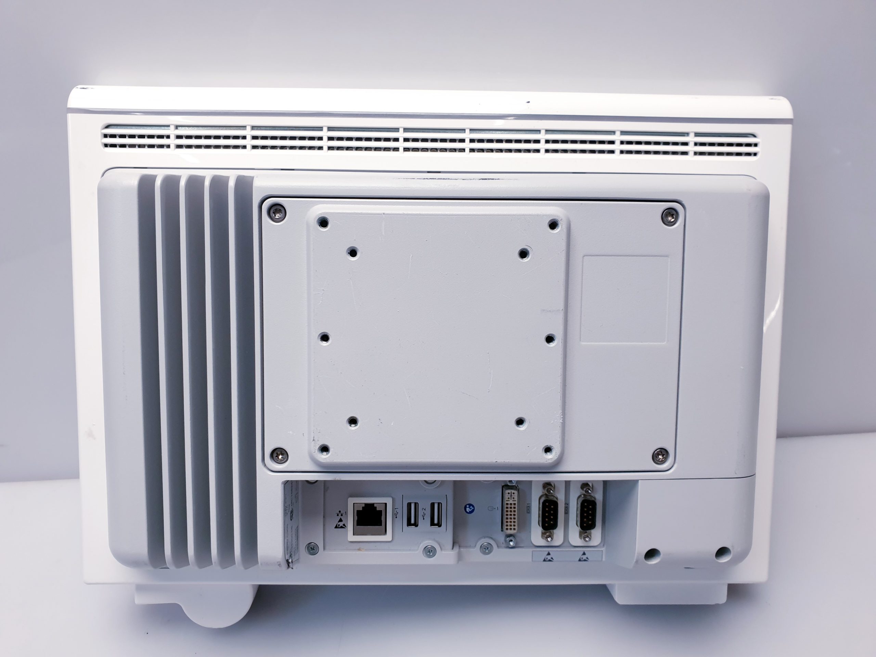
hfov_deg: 67.3
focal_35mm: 26
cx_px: 438
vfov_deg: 53.1
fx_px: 658
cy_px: 328
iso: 80
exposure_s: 1/100
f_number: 2.4
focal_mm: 4.3
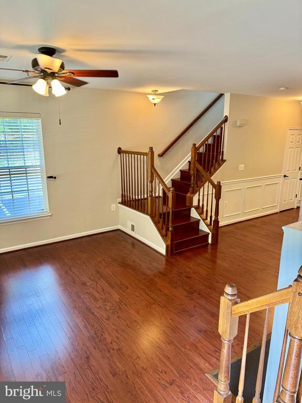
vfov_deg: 71.6
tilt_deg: -13.1
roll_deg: -0.9
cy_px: 202
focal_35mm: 24
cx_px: 151
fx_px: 279
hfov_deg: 56.8
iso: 160
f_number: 1.78
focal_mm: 6.76
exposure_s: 1/60
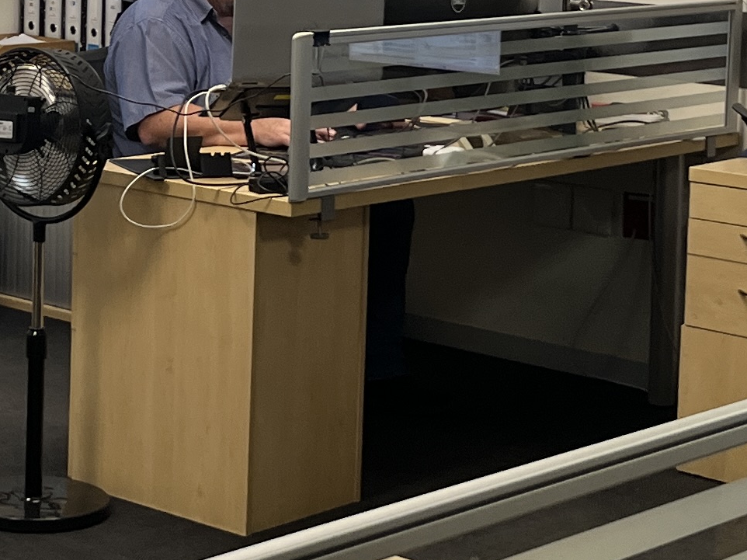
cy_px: 54
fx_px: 2352
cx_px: 186
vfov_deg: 13.5
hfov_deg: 17.9
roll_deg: -2.3
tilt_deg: -4.5
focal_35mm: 109
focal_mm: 5.1
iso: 80
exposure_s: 1/100
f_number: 1.6
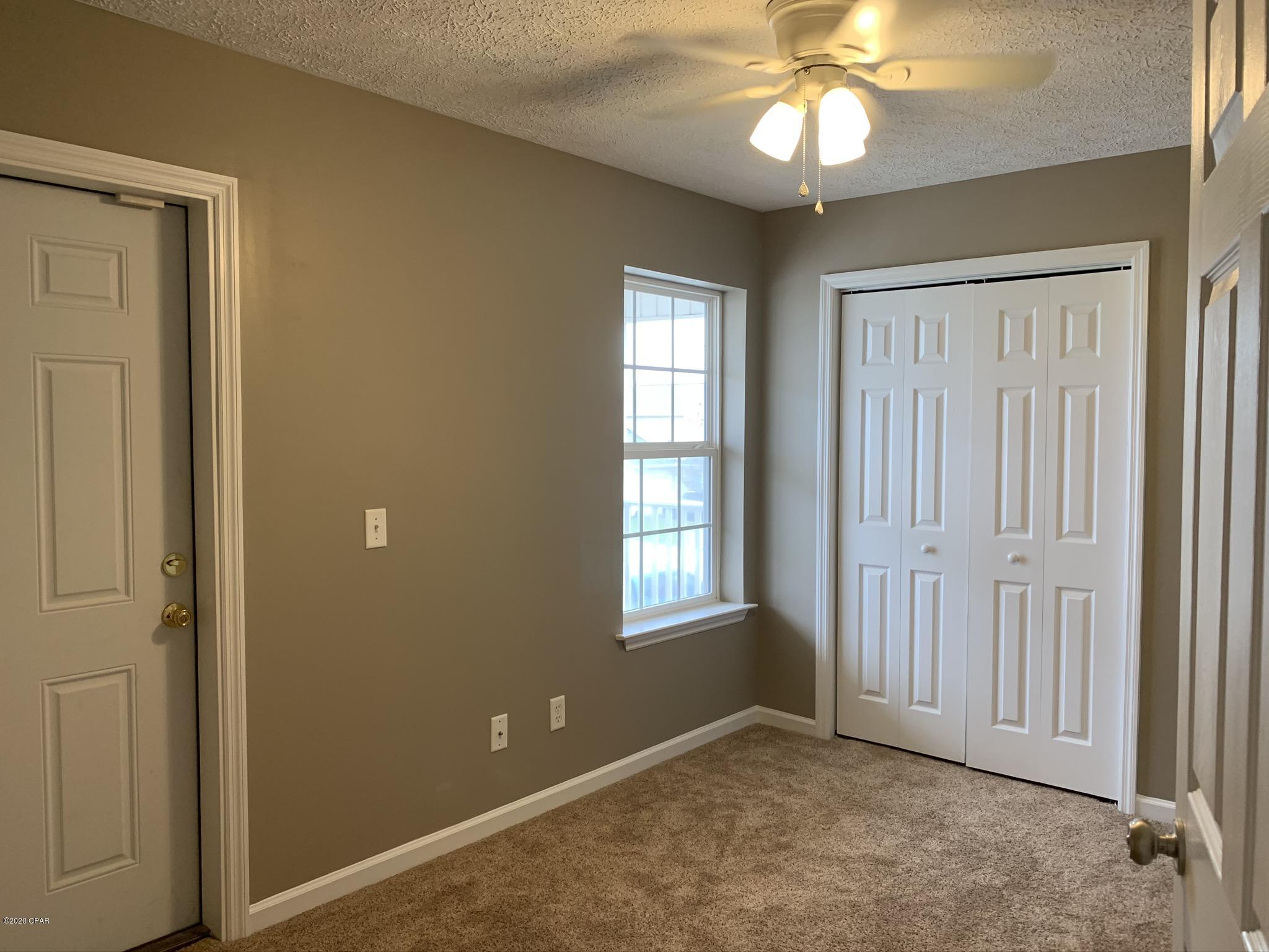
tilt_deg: -2.0
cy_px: 476
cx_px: 634
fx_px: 953
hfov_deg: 67.3
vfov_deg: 53.1
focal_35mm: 26
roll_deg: -0.4
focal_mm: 4.25
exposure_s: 1/60
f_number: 1.8
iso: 100
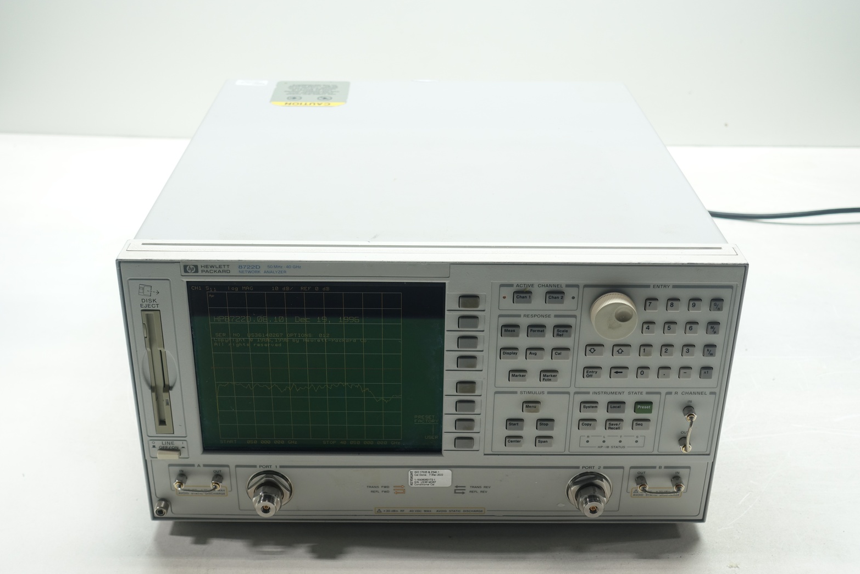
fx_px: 1099
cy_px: 291
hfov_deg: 42.7
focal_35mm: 46
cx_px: 421
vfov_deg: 29.3
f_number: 2.8
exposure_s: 1/50
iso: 125
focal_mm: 16.62
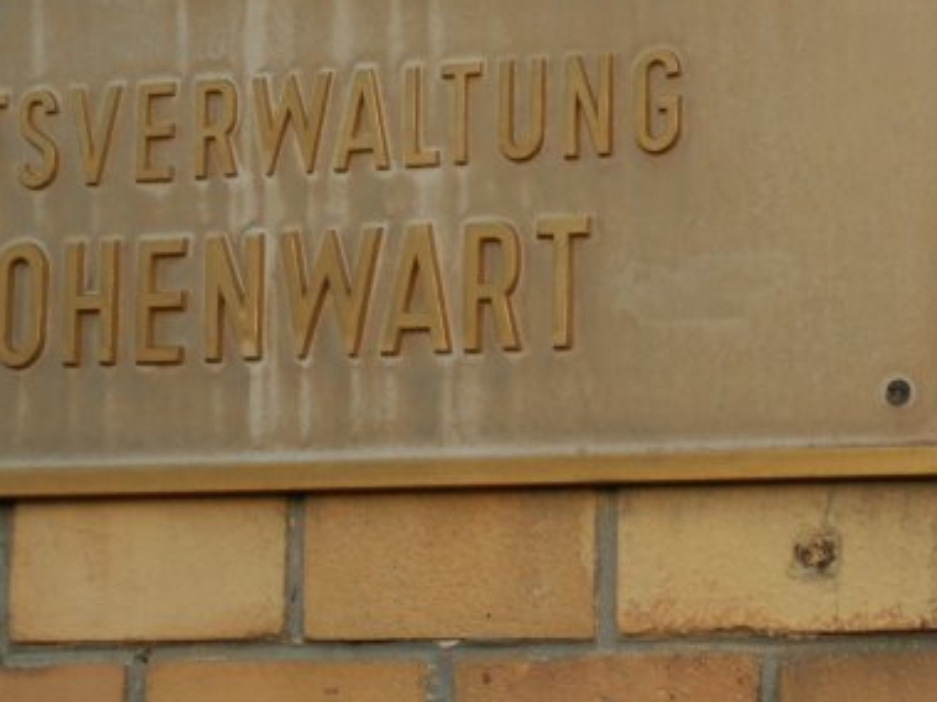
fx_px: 5087
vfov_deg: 7.9
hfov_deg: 10.5
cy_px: 82
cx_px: 314
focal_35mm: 188
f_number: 3.5
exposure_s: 1/100
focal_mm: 14.92
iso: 50
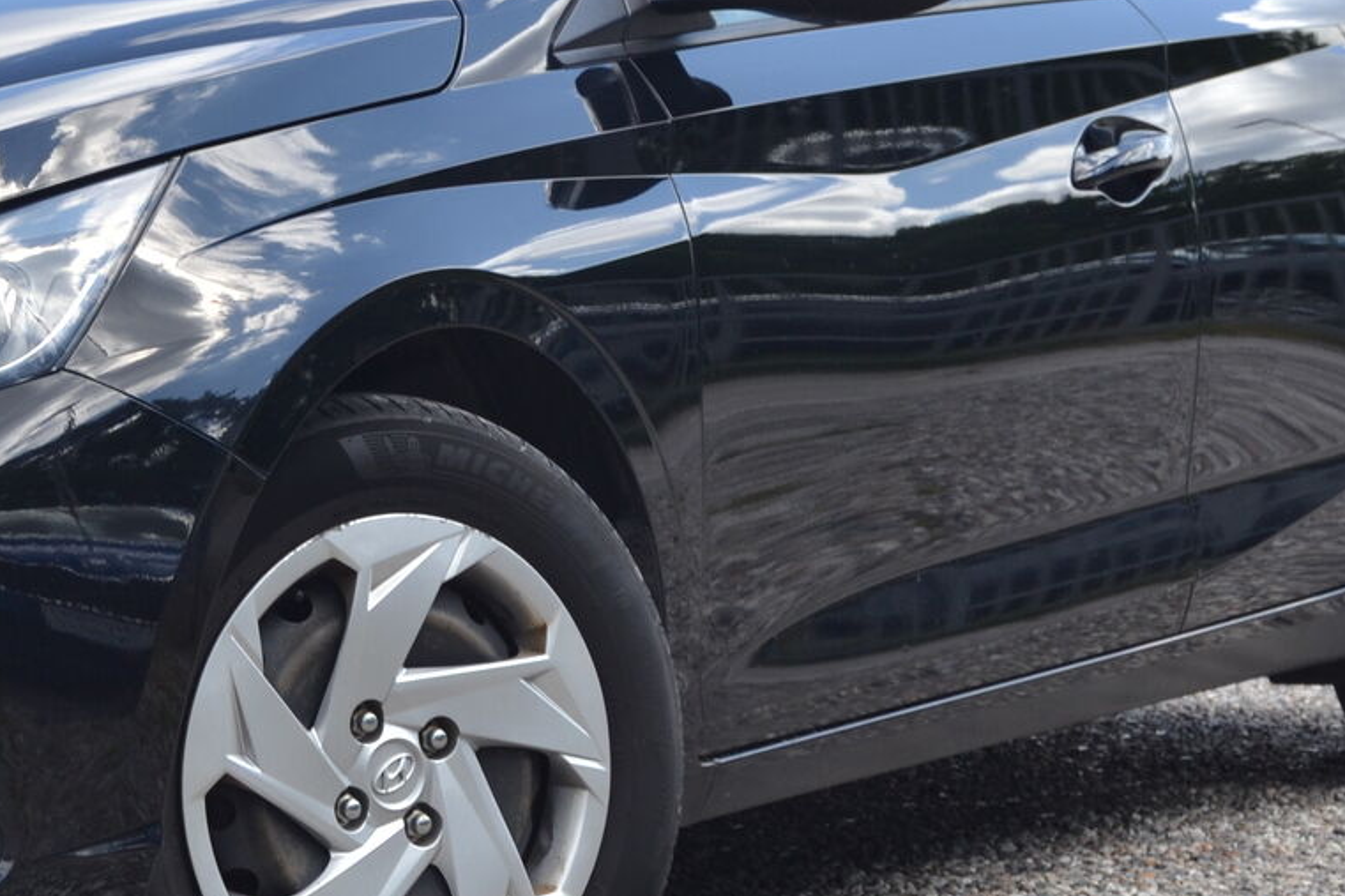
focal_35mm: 106
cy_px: 286
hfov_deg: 18.9
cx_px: 80
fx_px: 3959
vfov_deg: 12.9
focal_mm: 28
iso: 100
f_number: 6.3
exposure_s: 1/160
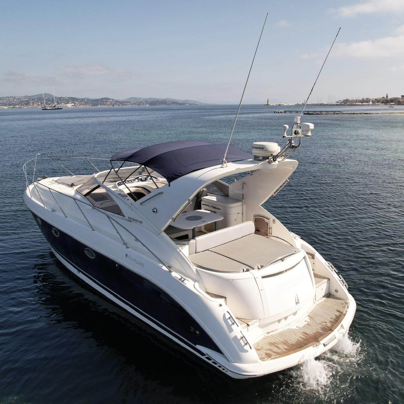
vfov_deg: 55.6
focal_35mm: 29
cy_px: 198
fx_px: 383
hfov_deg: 55.2
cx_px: 242
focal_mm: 8.38
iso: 110
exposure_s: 1/80
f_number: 2.8
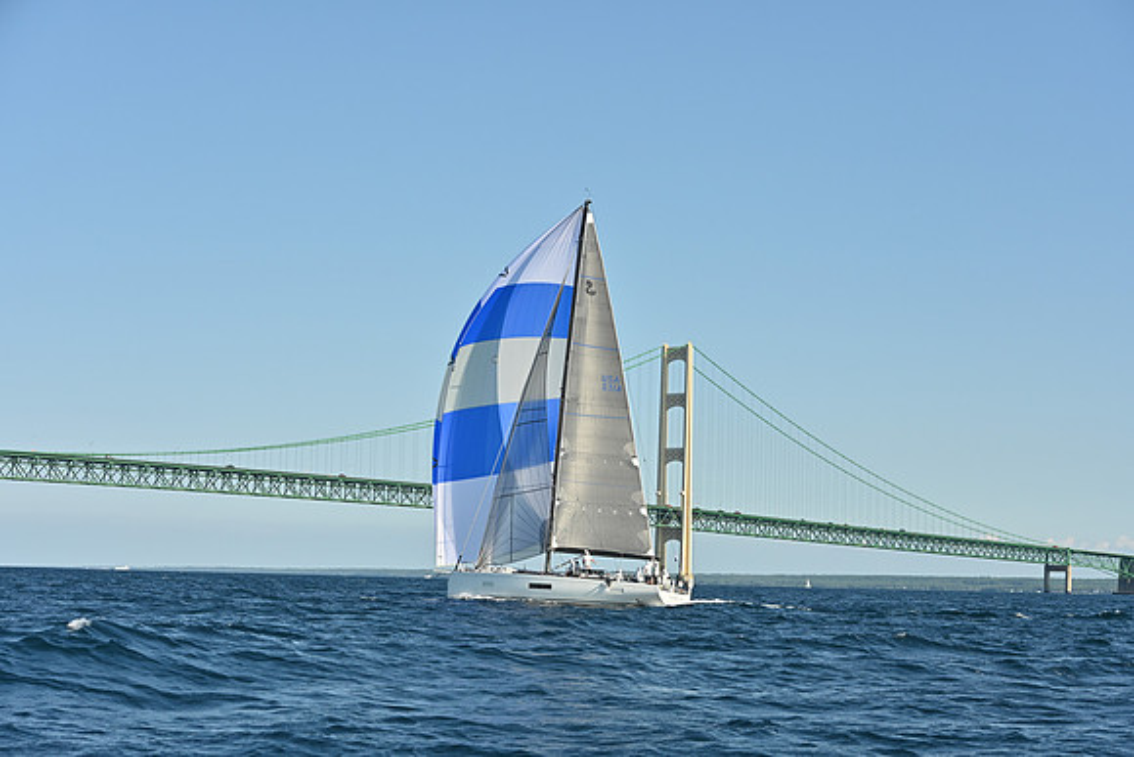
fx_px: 2205
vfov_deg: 19.5
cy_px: 378
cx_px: 567
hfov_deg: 28.8
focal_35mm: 70
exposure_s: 1/1600
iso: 320
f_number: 7.1
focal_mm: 70
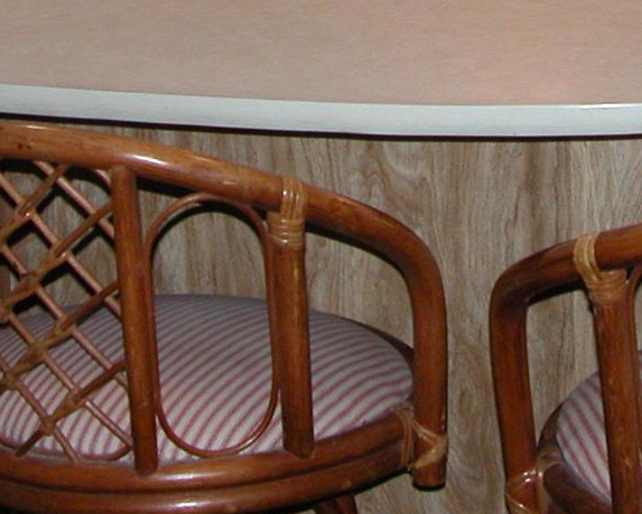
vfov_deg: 12.1
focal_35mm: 122
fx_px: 2319
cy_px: -258
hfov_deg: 15.7
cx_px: 513
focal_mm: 8.9
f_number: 2.8
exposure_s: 1/60
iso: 200
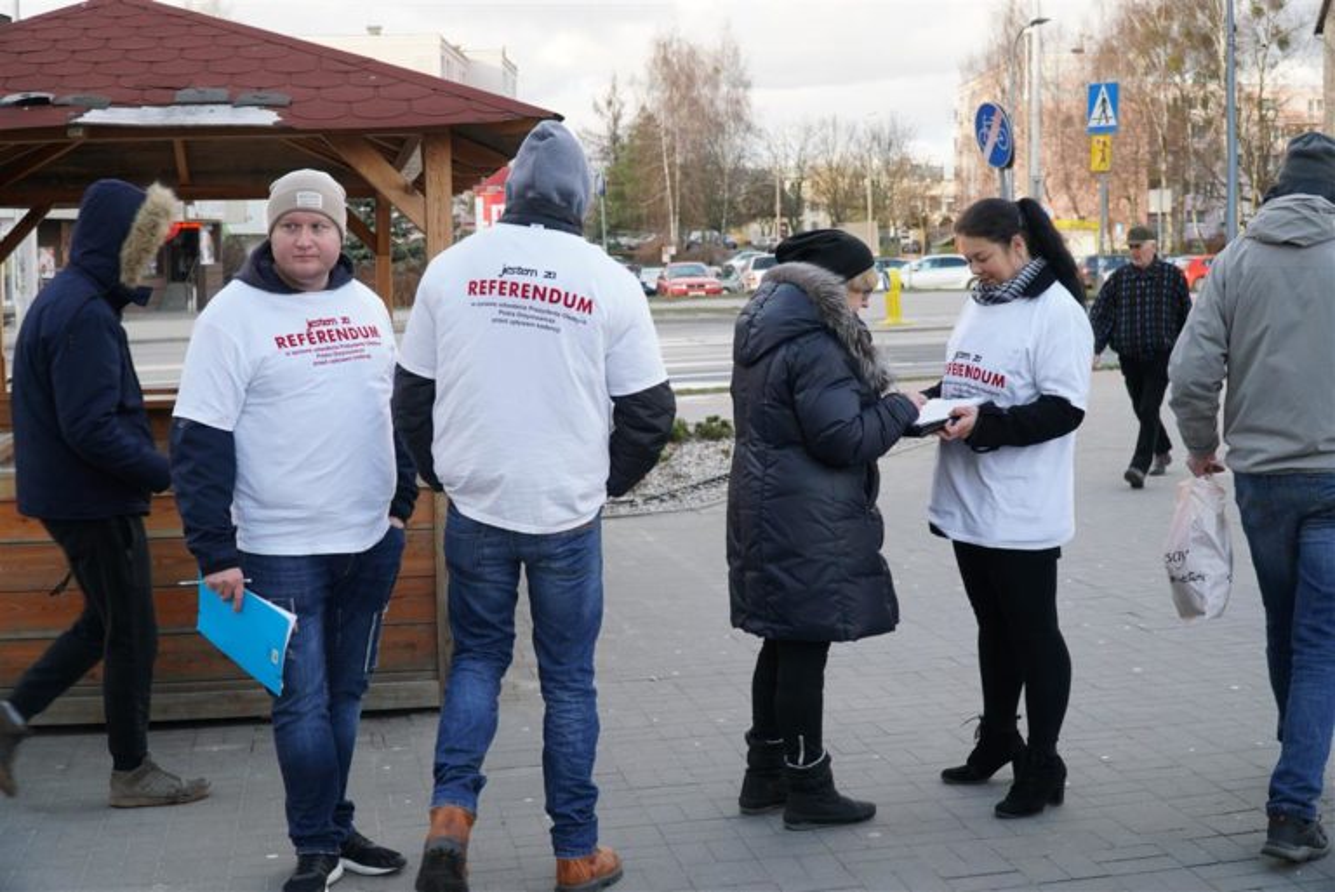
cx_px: 668
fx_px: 1670
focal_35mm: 45
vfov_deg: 29.9
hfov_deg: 43.6
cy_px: 446
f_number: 4.5
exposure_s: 1/160
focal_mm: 30
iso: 200
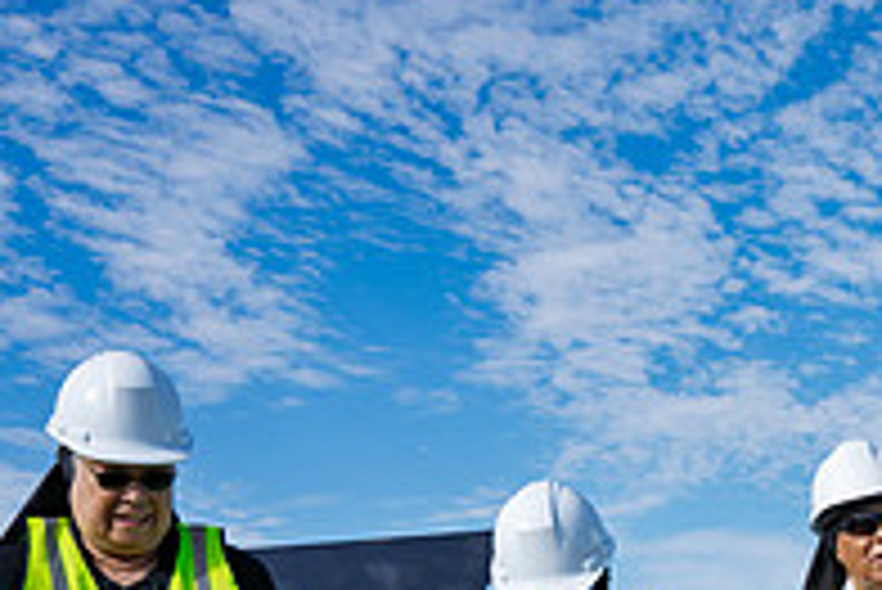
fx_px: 2035
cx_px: 904
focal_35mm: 83
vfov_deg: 15.9
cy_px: 700
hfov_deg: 23.3
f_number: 8
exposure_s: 1/640
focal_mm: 28
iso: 200
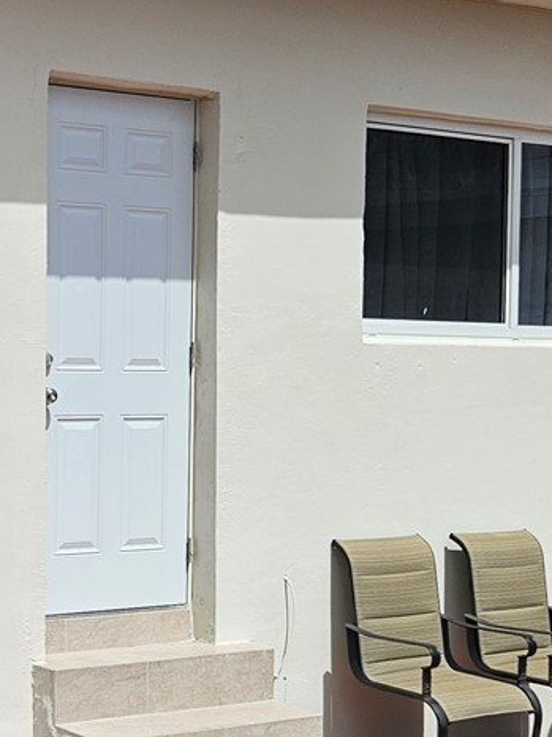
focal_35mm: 79
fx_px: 1681
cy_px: 437
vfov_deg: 24.7
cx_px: 93
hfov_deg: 18.4
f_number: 1.8
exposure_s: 1/5034
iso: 25
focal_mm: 5.4
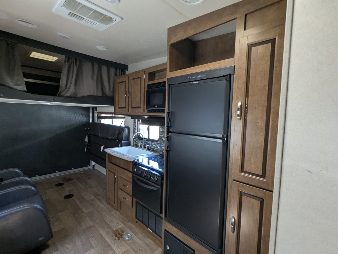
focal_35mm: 16
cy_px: 127
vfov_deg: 78.2
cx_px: 169
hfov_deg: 94.4
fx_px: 156
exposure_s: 1/69.5
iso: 243
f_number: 2.2
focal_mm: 2.35
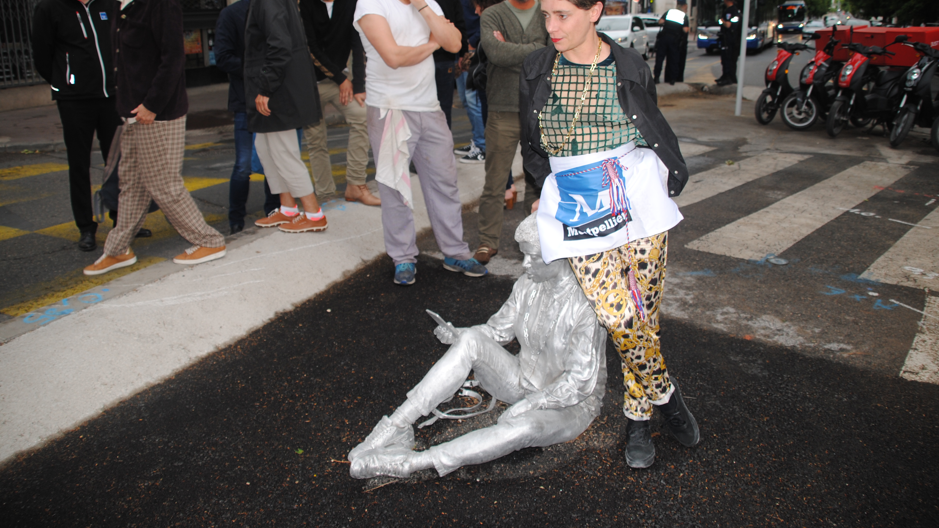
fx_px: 722
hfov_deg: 66.1
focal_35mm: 29
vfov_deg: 40.1
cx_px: 477
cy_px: 220
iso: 100
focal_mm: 18
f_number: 3.5
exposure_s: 1/60
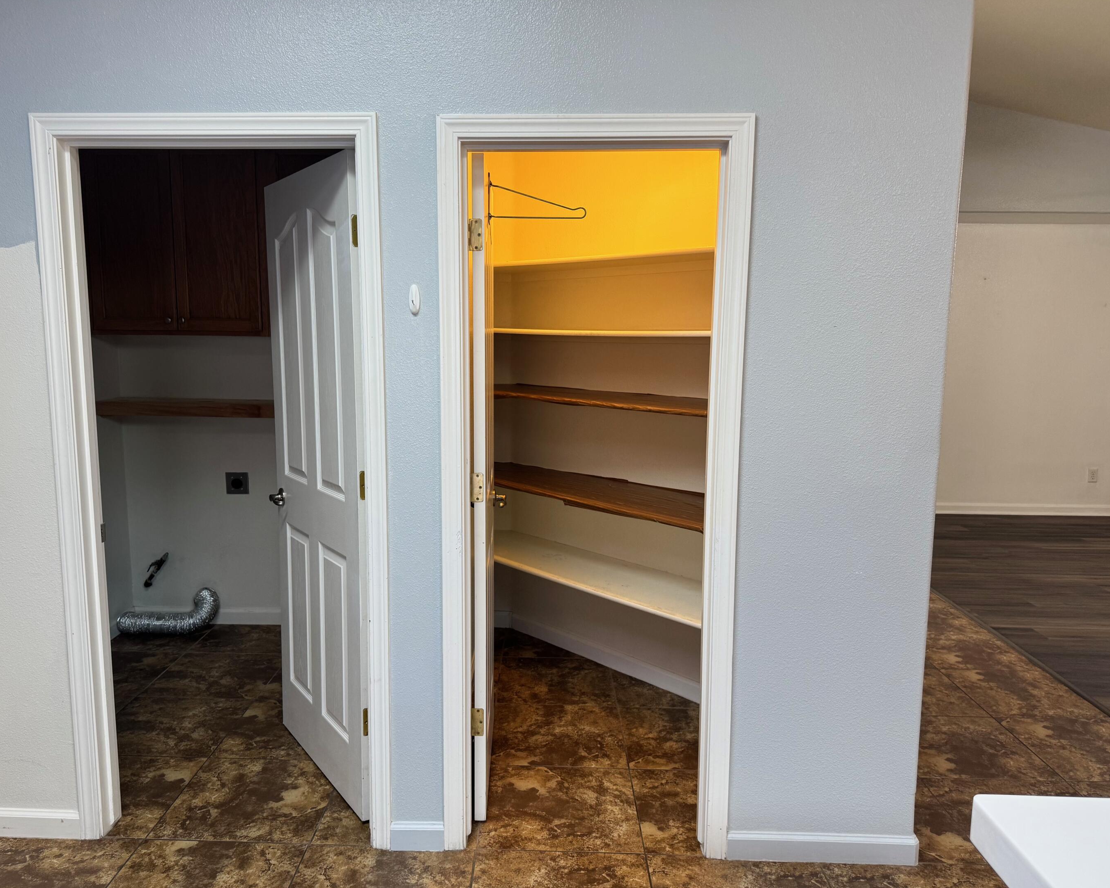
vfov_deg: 54.9
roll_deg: -0.7
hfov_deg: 66.0
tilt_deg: -6.6
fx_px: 854
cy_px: 457
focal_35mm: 26
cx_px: 516
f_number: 1.78
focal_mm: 6.76
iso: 125
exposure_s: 1/60
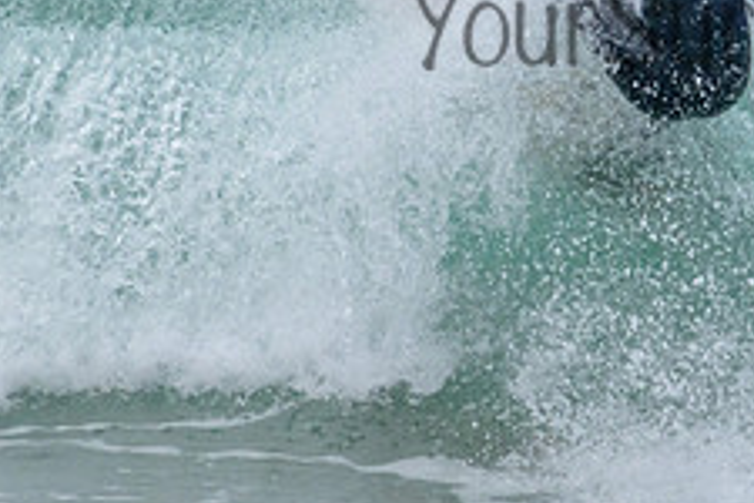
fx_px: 43121
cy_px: -12
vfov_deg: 0.7
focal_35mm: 2059
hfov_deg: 1.0
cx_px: 754
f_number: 11
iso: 2800
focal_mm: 800
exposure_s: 1/1600
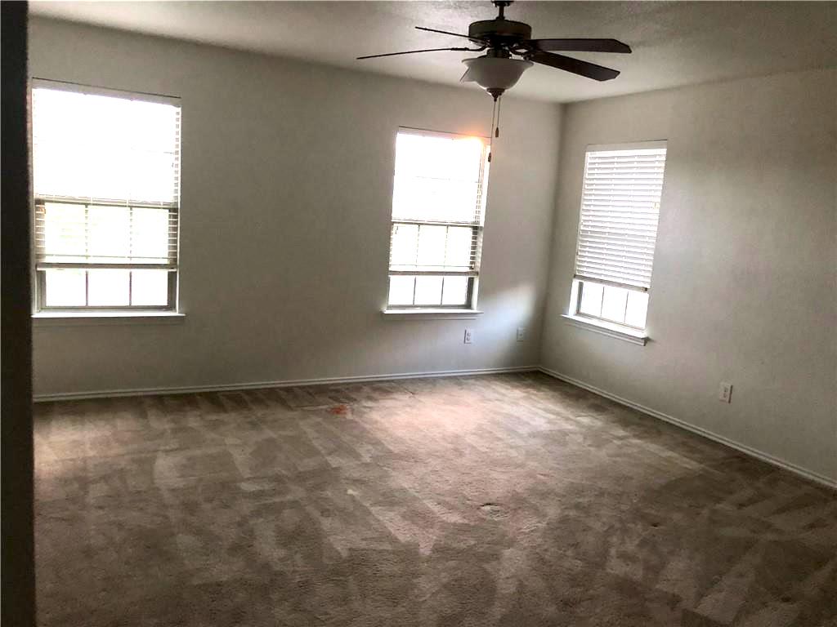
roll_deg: -2.2
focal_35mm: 28
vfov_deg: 49.7
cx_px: 418
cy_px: 314
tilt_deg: -8.7
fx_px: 677
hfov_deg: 63.4
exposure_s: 1/13
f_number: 1.8
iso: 100
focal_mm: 4
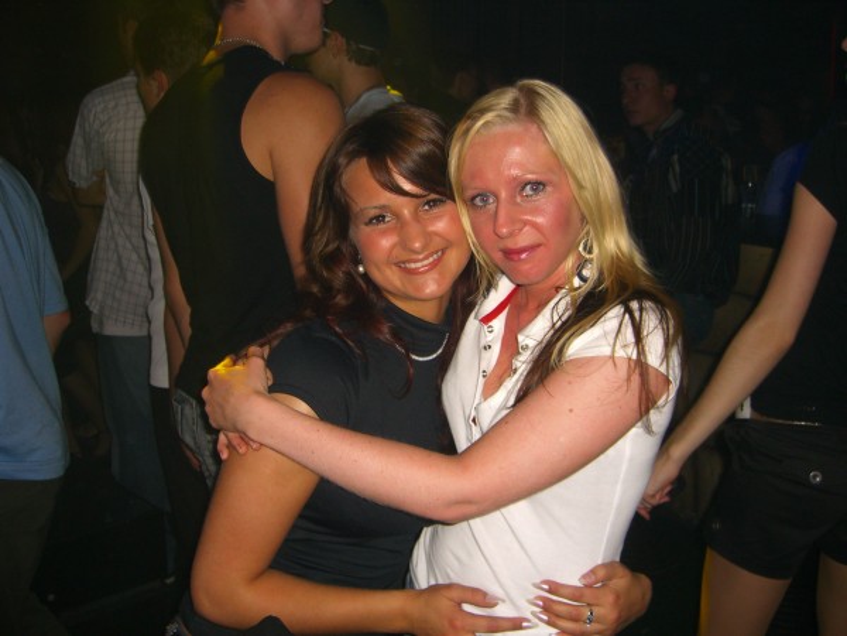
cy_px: 318
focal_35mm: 38
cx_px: 424
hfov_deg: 49.0
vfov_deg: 37.7
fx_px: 930
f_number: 2.8
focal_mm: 7.9
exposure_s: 1/60
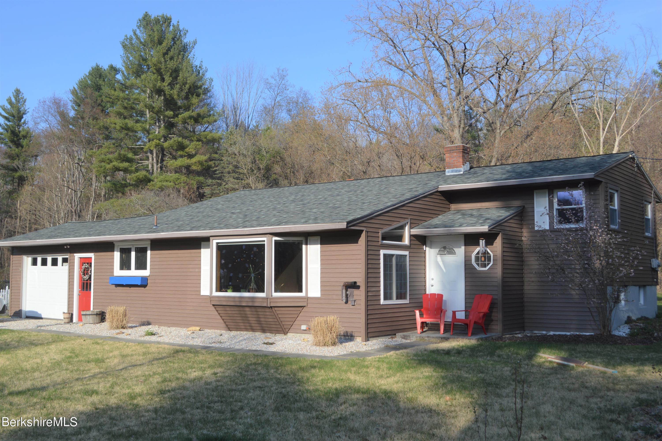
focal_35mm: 36
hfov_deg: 53.1
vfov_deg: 36.8
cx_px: 331
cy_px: 220
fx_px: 662
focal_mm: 24
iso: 100
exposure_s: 1/200
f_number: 7.1
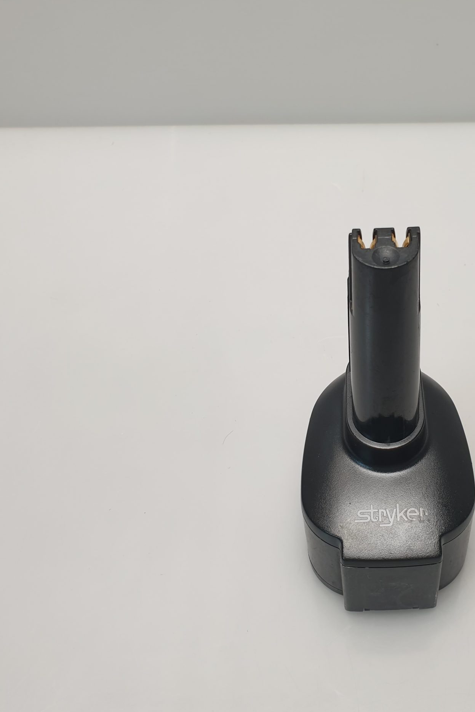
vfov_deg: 51.9
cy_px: 351
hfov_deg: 35.0
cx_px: 369
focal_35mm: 37
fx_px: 732
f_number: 2.4
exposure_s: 1/50
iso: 50
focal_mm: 4.3
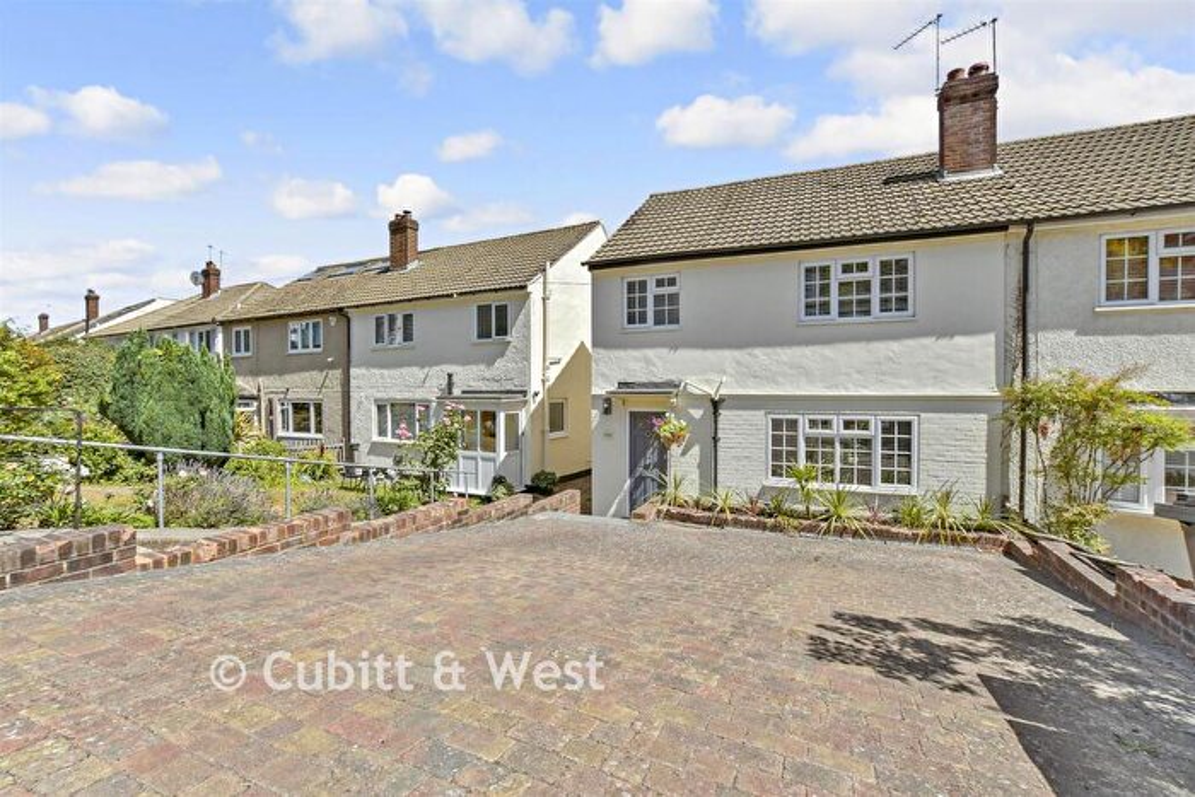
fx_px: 498
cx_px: 598
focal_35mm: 15
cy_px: 398
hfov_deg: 100.4
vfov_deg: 77.4
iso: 160
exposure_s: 1/200
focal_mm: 10
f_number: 8
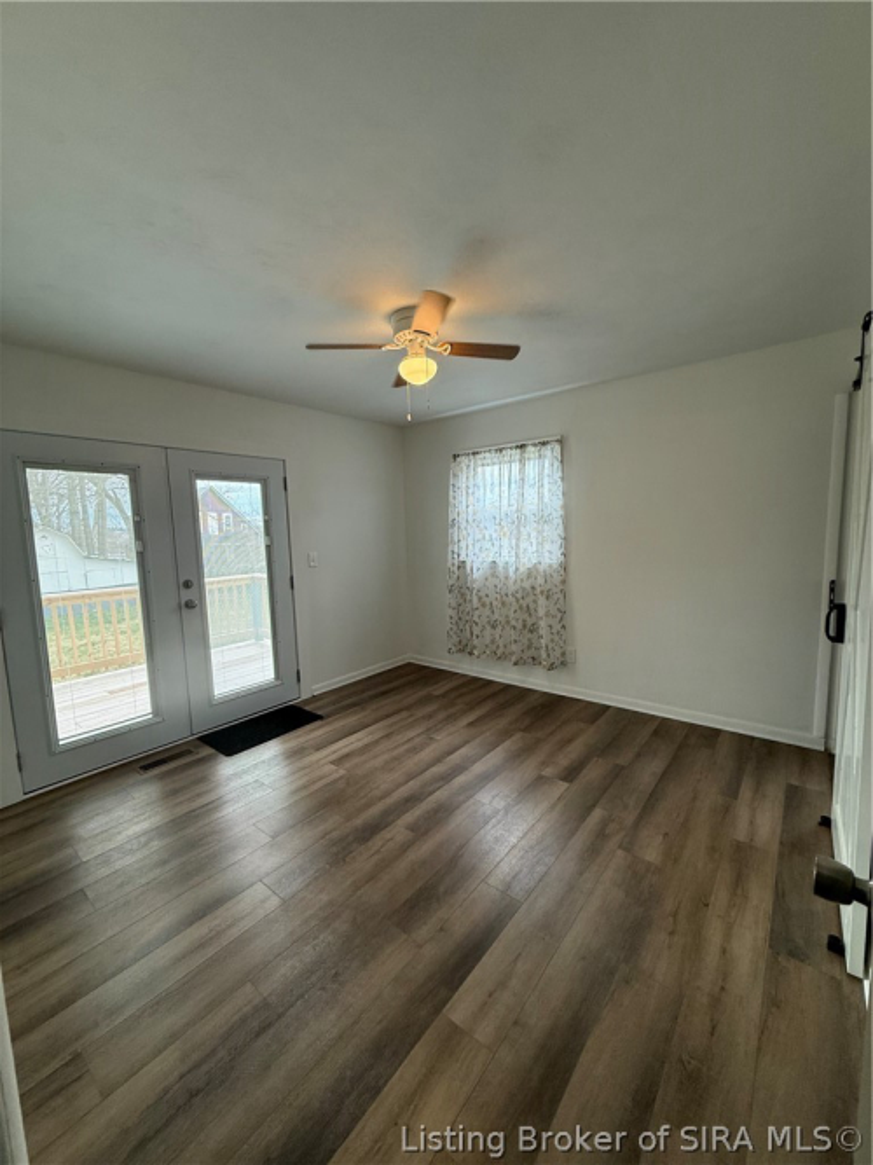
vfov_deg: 102.1
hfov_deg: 85.7
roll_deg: +1.6
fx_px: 471
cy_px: 582
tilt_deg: -5.1
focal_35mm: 14
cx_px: 436
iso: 160
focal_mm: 2.22
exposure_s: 1/120
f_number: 2.2
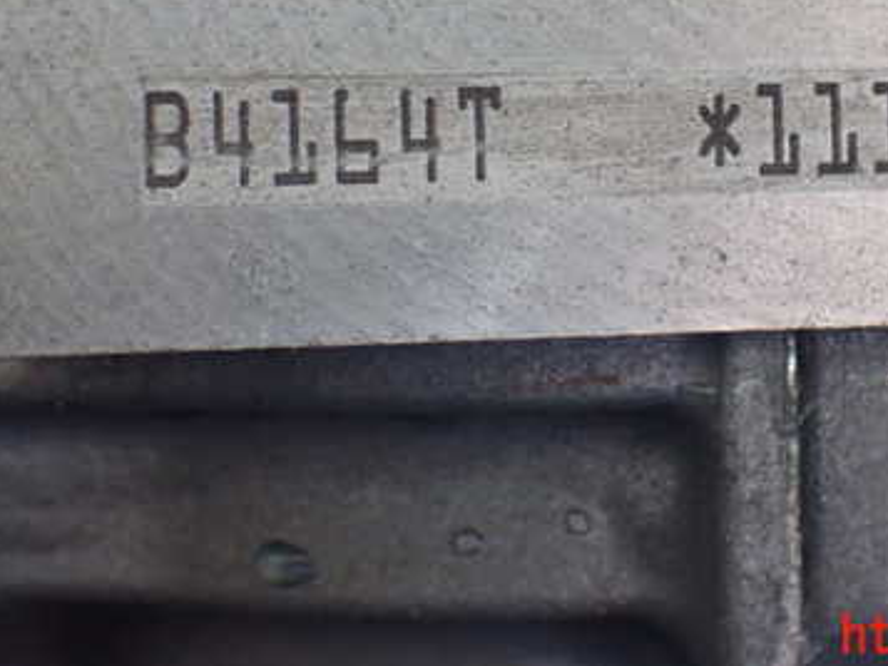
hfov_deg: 24.5
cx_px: 657
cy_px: 109
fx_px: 2027
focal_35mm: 79
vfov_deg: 18.5
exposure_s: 1/50
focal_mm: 8.4
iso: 1000
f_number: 3.1
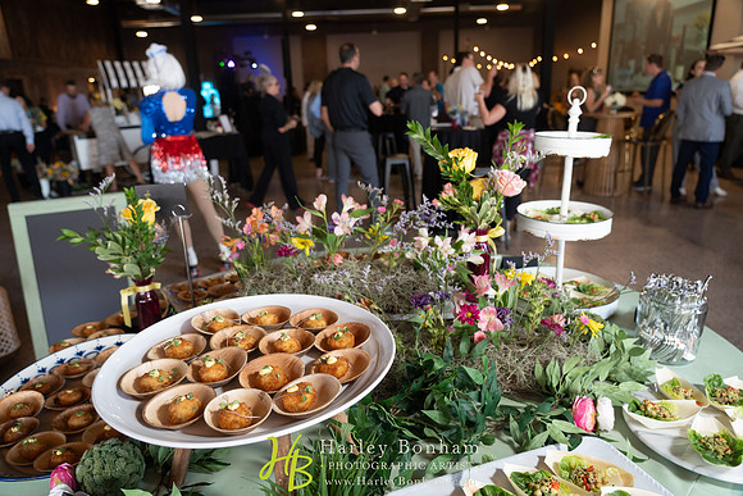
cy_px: 248
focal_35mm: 24
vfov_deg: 53.2
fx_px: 495
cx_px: 372
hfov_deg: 73.7
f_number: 4
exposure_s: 1/100
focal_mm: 24
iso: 1250
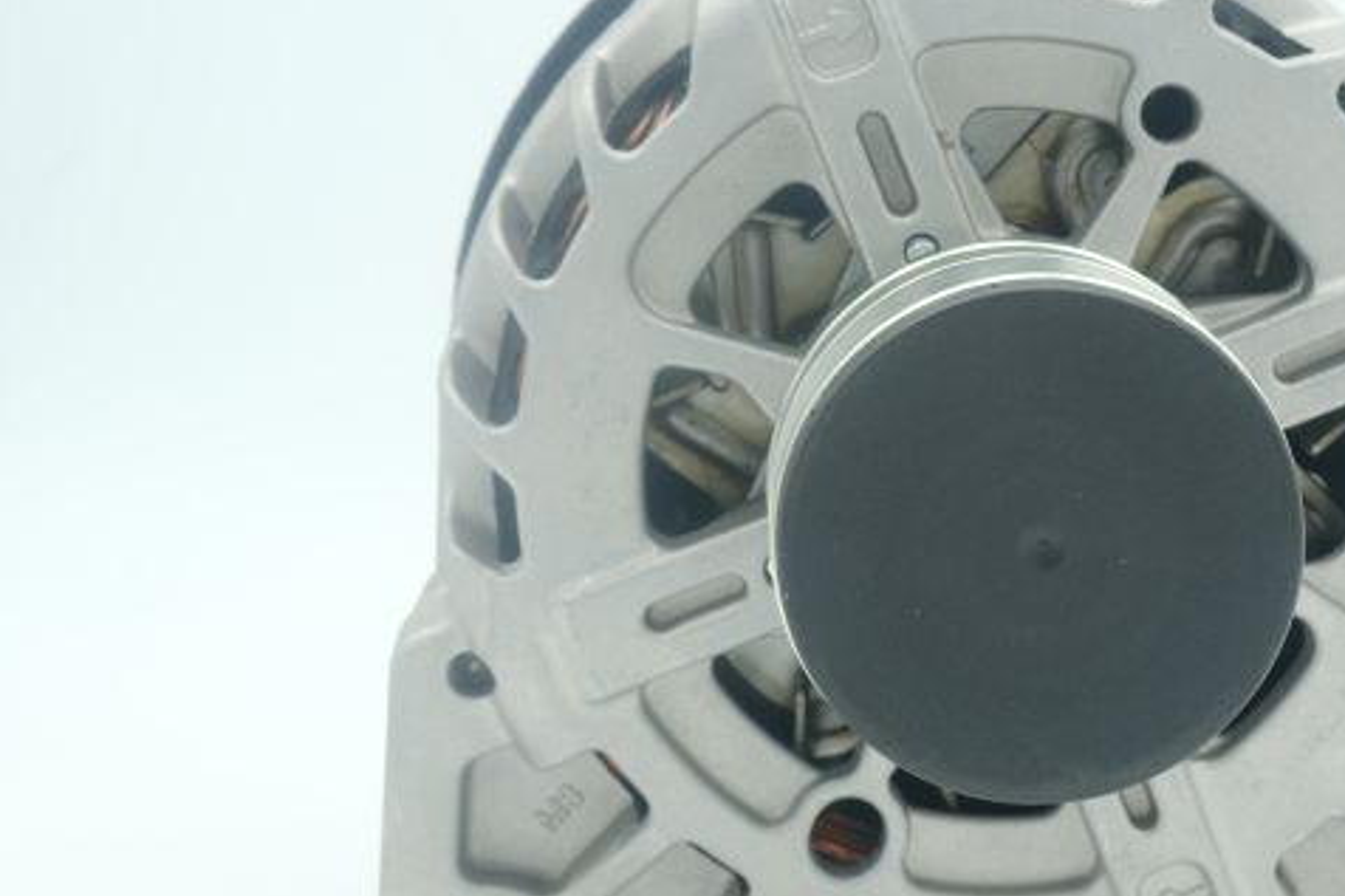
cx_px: 1014
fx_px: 3137
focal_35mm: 84
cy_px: 383
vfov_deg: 16.2
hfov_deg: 23.9
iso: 200
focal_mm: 33.3
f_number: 11
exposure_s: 1/20
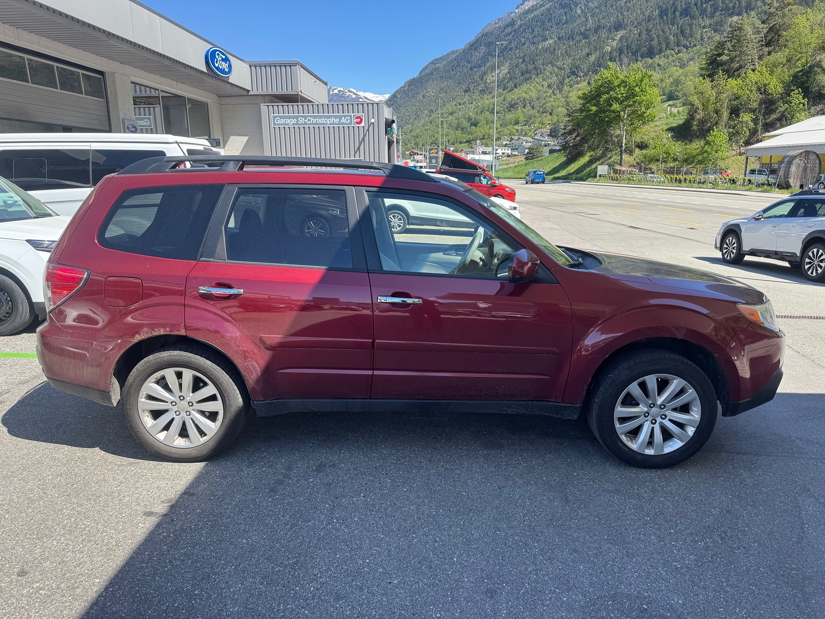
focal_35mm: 24
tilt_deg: -12.1
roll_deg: +3.4
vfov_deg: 56.8
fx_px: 572
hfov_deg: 71.6
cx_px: 412
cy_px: 310
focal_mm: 6.76
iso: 80
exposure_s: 1/1311
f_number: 1.78
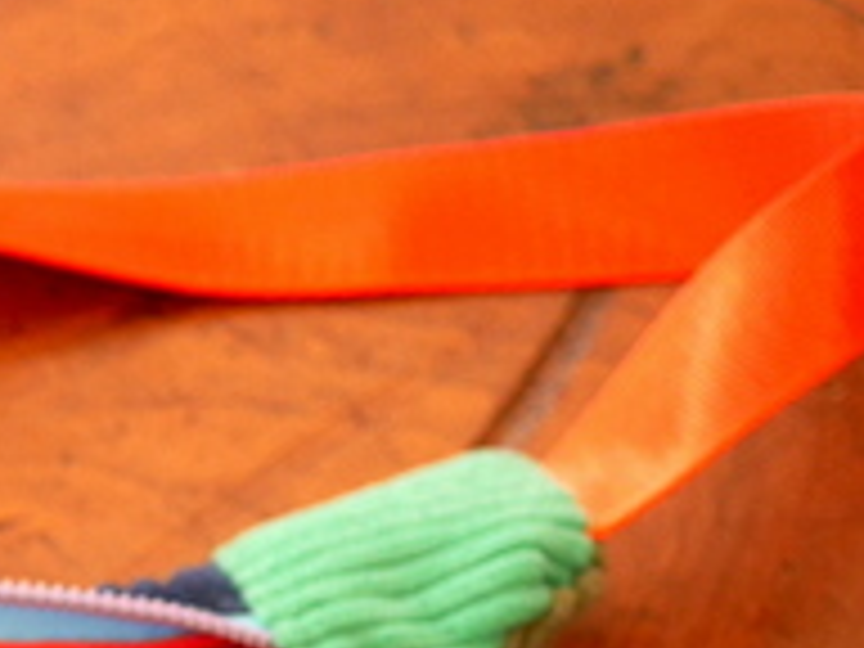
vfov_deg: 8.6
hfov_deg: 11.0
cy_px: 1026
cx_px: -702
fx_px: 4168
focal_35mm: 167
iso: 200
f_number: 2.2
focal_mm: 20
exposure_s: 1/160
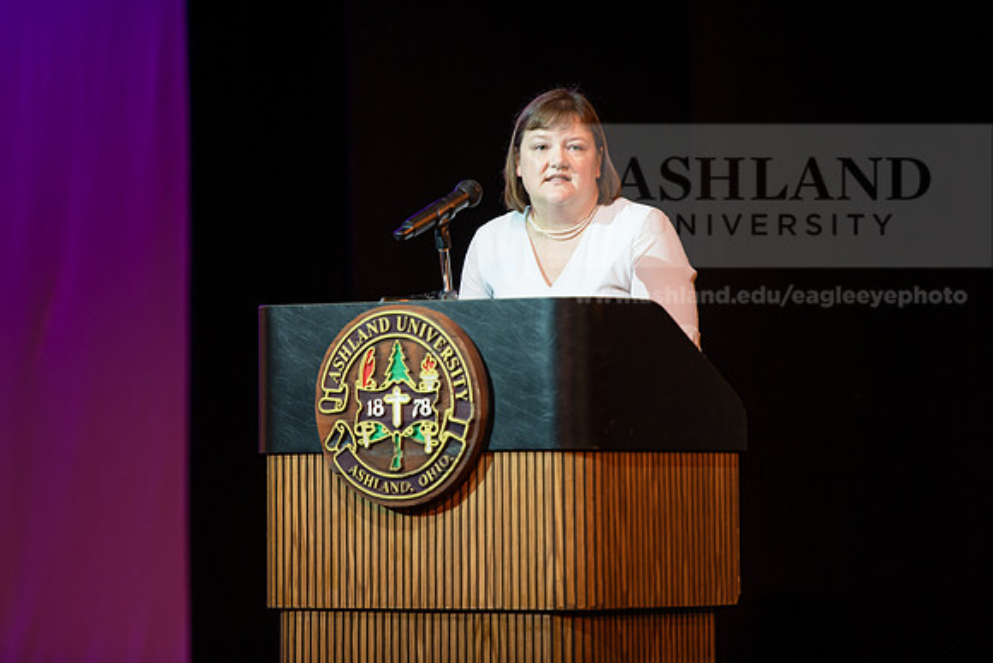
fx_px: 5104
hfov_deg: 11.1
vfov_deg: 7.4
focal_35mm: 185
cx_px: 496
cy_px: 332
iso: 800
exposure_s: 1/160
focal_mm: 185
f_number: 3.2
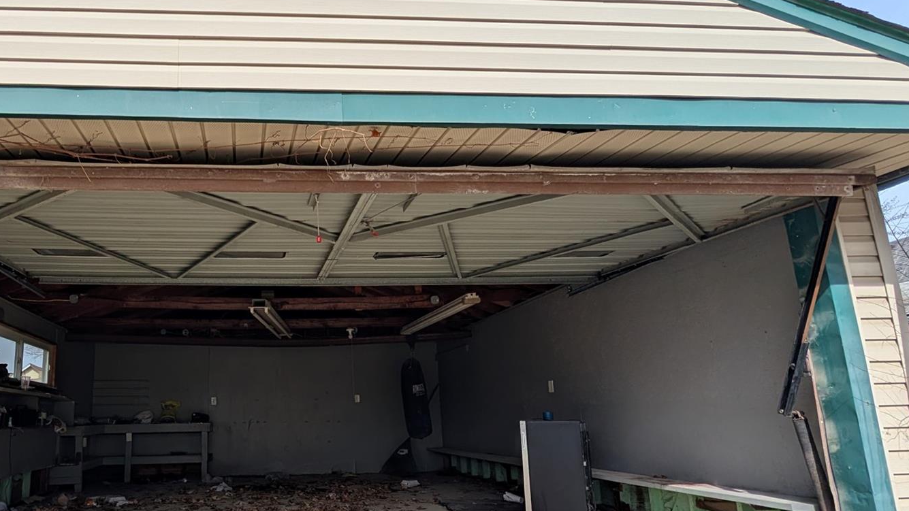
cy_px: 327
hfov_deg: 82.6
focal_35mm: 20
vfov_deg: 55.1
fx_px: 482
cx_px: 278
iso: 52
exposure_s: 1/2016
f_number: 1.7
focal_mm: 2.02
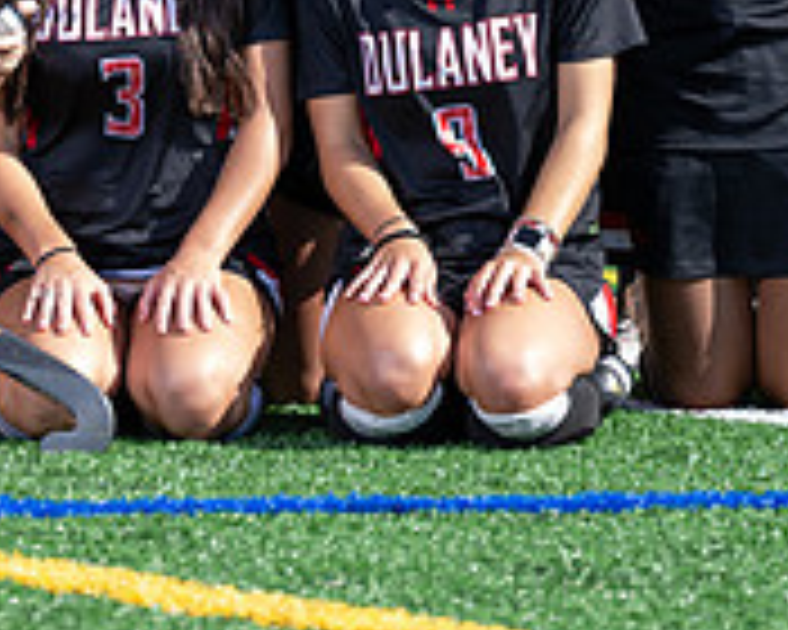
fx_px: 7020
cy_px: -104
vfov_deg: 5.1
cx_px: 126
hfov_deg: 6.4
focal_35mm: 301
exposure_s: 1/400
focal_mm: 70
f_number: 2.8
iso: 50
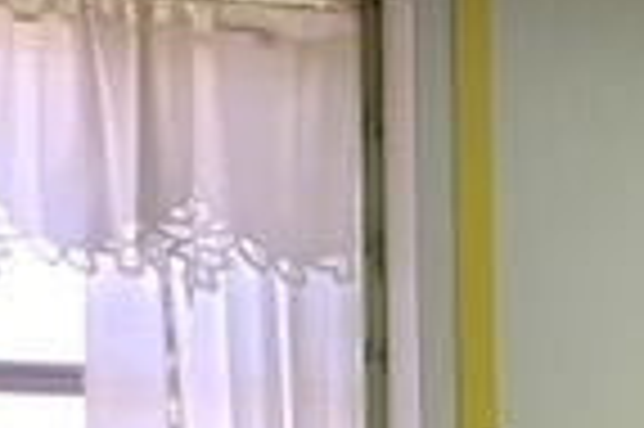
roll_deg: -0.8
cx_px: 950
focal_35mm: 121
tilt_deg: -5.5
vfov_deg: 10.4
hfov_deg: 15.7
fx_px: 2162
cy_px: 842
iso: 50
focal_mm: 4.25
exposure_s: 1/60
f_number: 1.8
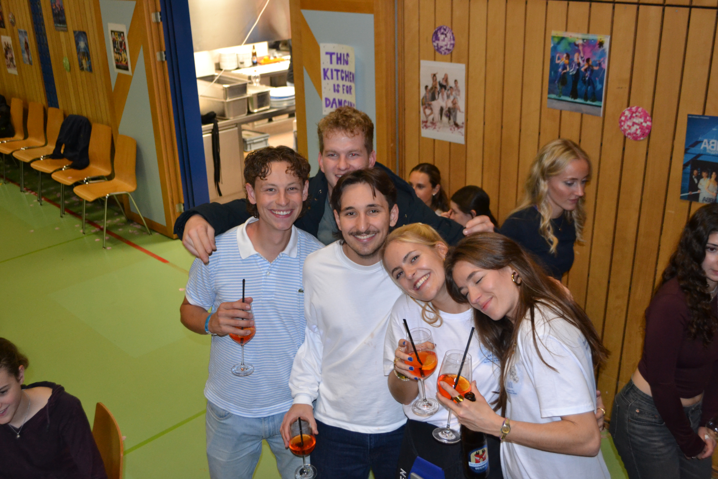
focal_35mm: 36
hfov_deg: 53.1
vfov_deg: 36.9
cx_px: 359
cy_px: 240
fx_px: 718
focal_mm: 24
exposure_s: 1/60
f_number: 4
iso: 1600
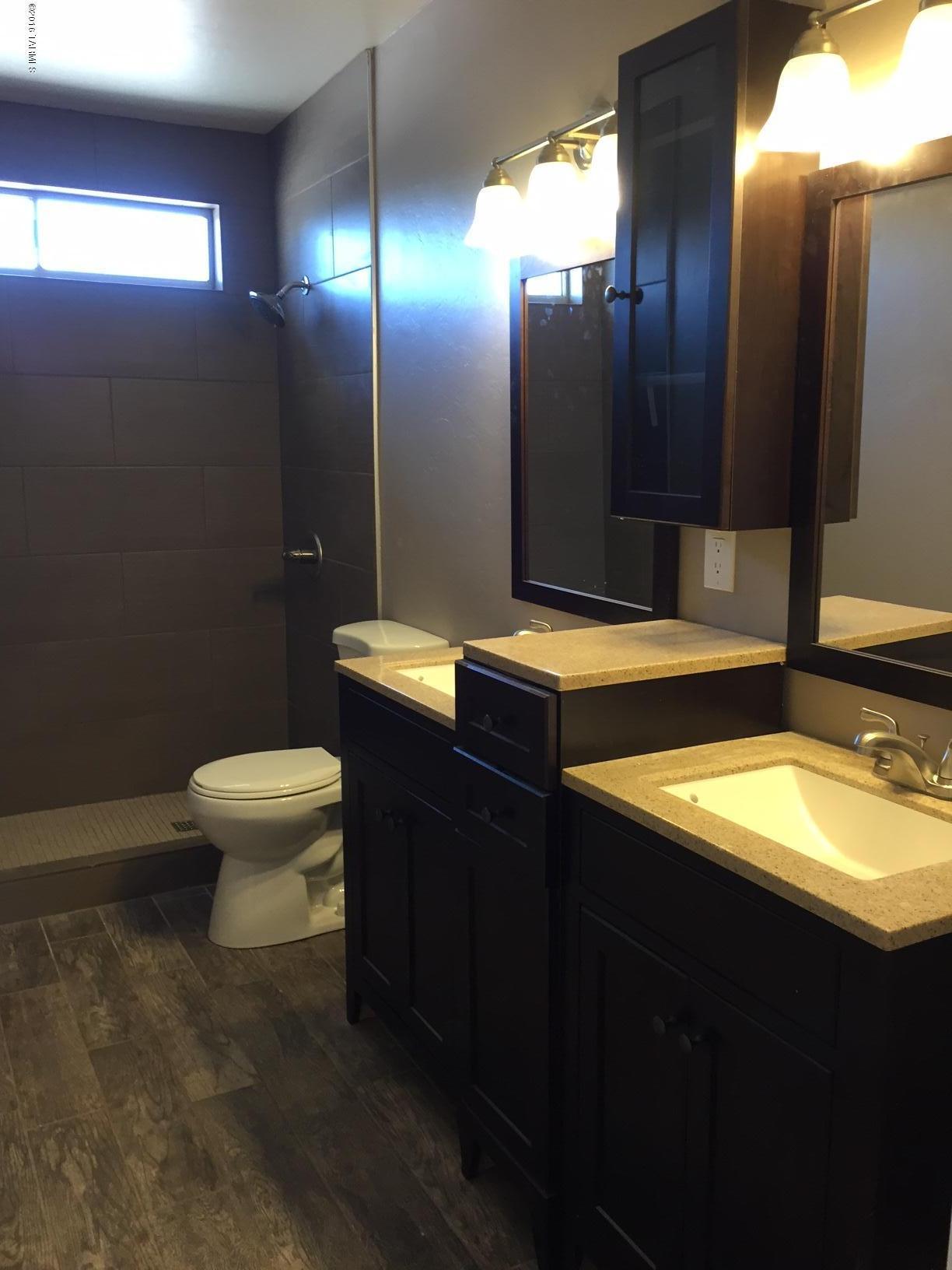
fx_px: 1063
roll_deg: +1.8
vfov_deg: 61.7
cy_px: 635
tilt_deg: -10.6
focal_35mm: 29
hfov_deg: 48.2
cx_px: 476
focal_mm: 4.15
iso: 40
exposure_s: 1/30
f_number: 2.2
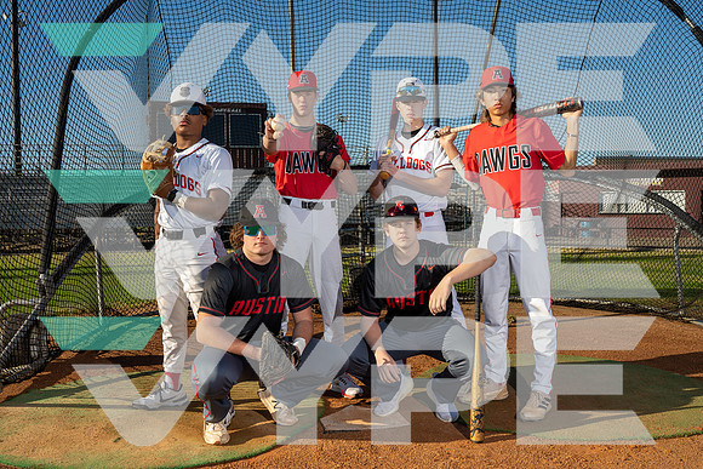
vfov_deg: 37.9
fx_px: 684
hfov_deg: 54.4
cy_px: 234
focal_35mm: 35
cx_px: 352
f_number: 7.1
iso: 64
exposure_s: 1/250
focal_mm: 35
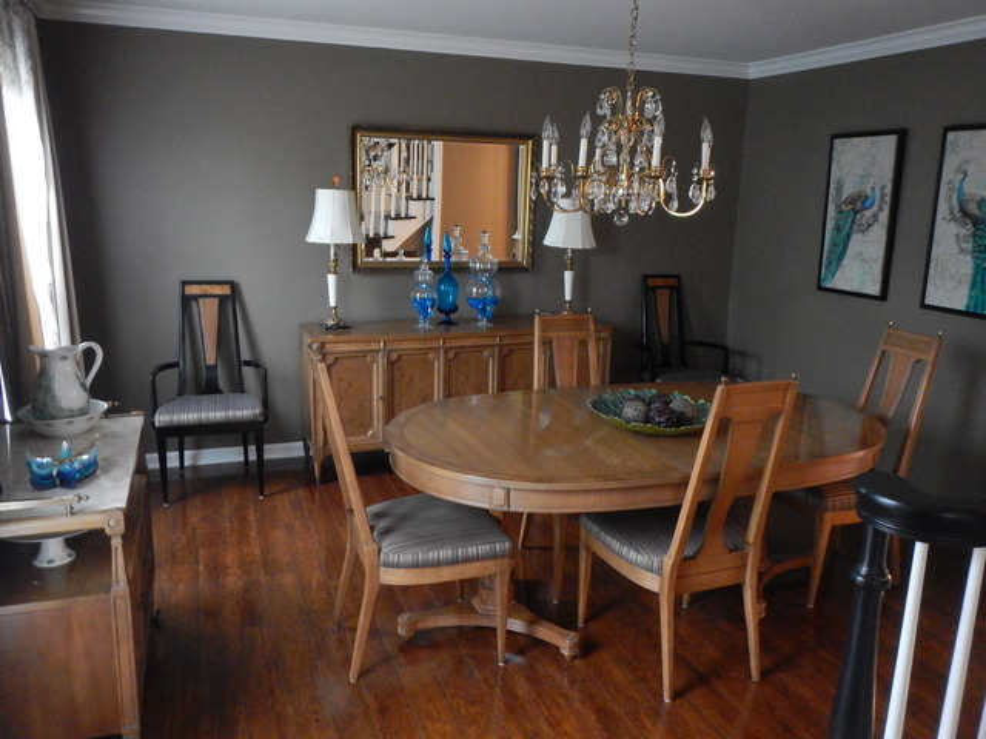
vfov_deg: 49.7
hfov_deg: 63.4
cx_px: 493
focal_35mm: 28
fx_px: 798
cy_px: 370
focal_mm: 5
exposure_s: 1/4
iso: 800
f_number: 3.9
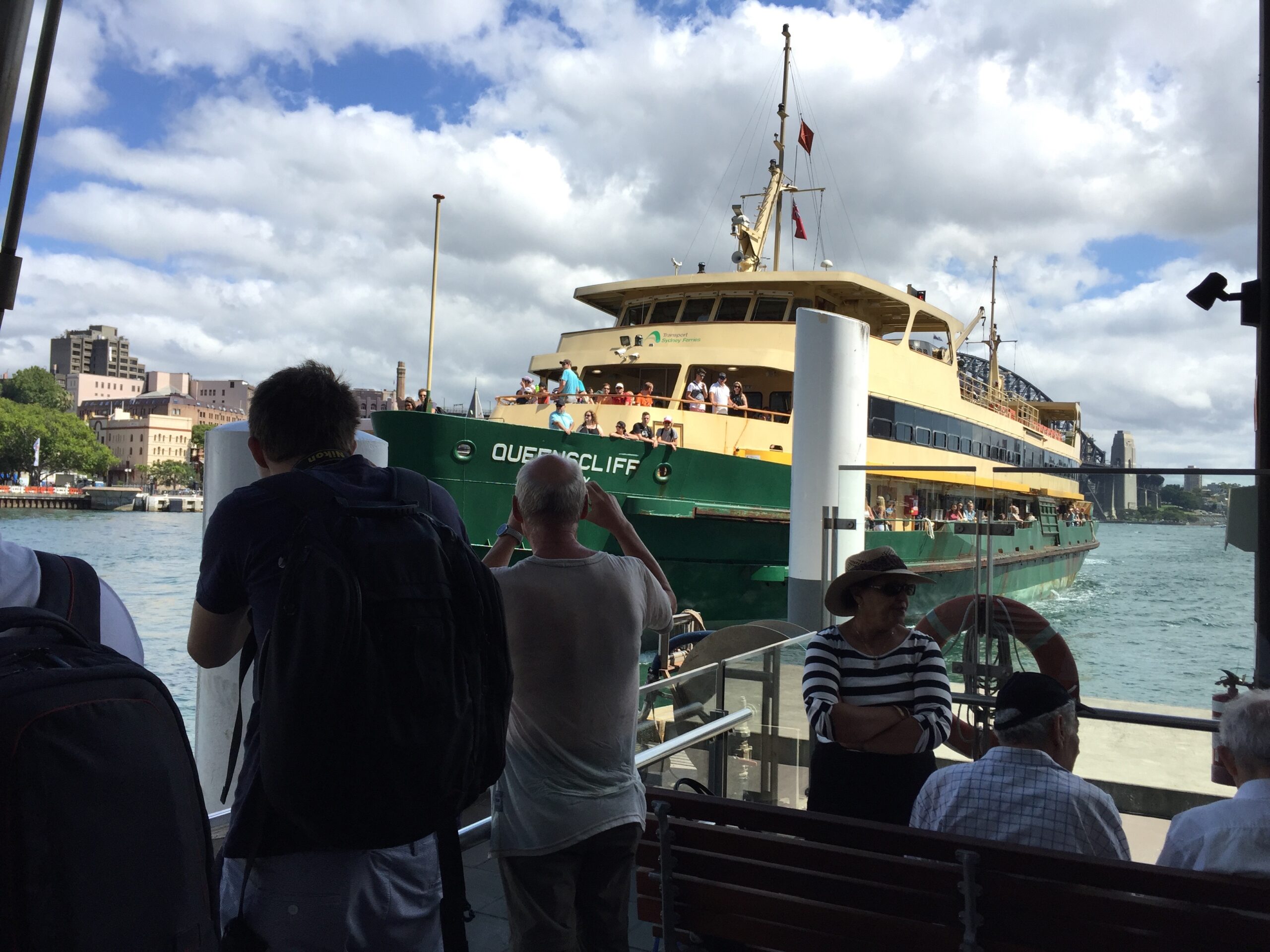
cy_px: 476
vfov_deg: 48.2
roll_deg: -2.0
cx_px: 635
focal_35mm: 29
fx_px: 1064
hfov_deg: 61.7
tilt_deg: +3.5
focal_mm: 4.15
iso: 32
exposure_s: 1/1721
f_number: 2.2
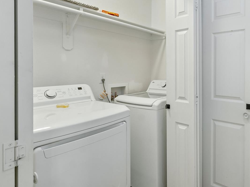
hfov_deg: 72.0
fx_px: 159
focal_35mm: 22
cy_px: 70
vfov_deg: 60.2
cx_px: 182
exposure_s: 1/15
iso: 800
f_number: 8
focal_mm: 10
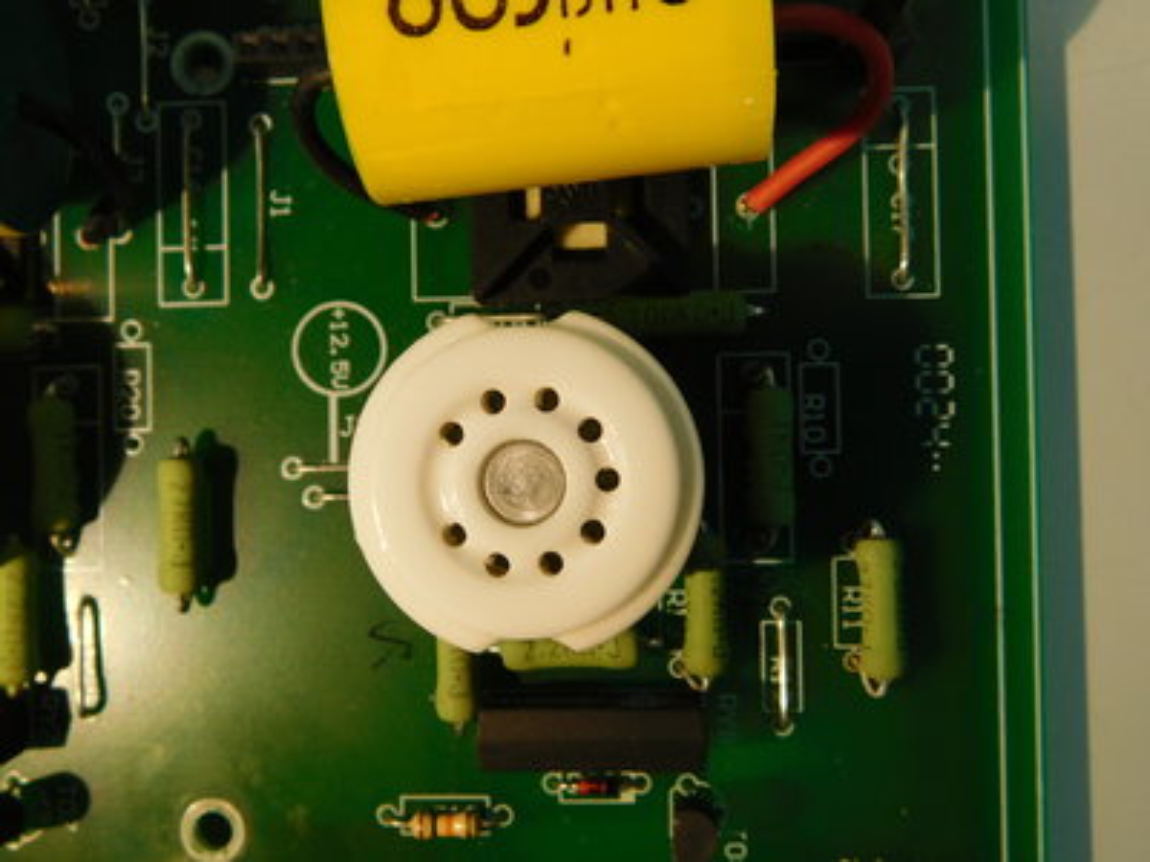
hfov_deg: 51.4
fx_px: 1196
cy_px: 431
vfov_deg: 39.7
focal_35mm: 36
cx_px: 575
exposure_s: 1/100
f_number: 3.5
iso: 125
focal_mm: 6.3
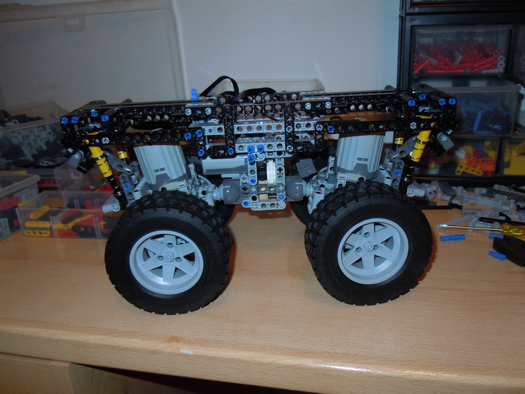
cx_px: 262
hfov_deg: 60.0
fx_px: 455
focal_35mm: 30
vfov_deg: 46.8
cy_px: 197
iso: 200
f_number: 3.5
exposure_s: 1/30
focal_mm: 5.4
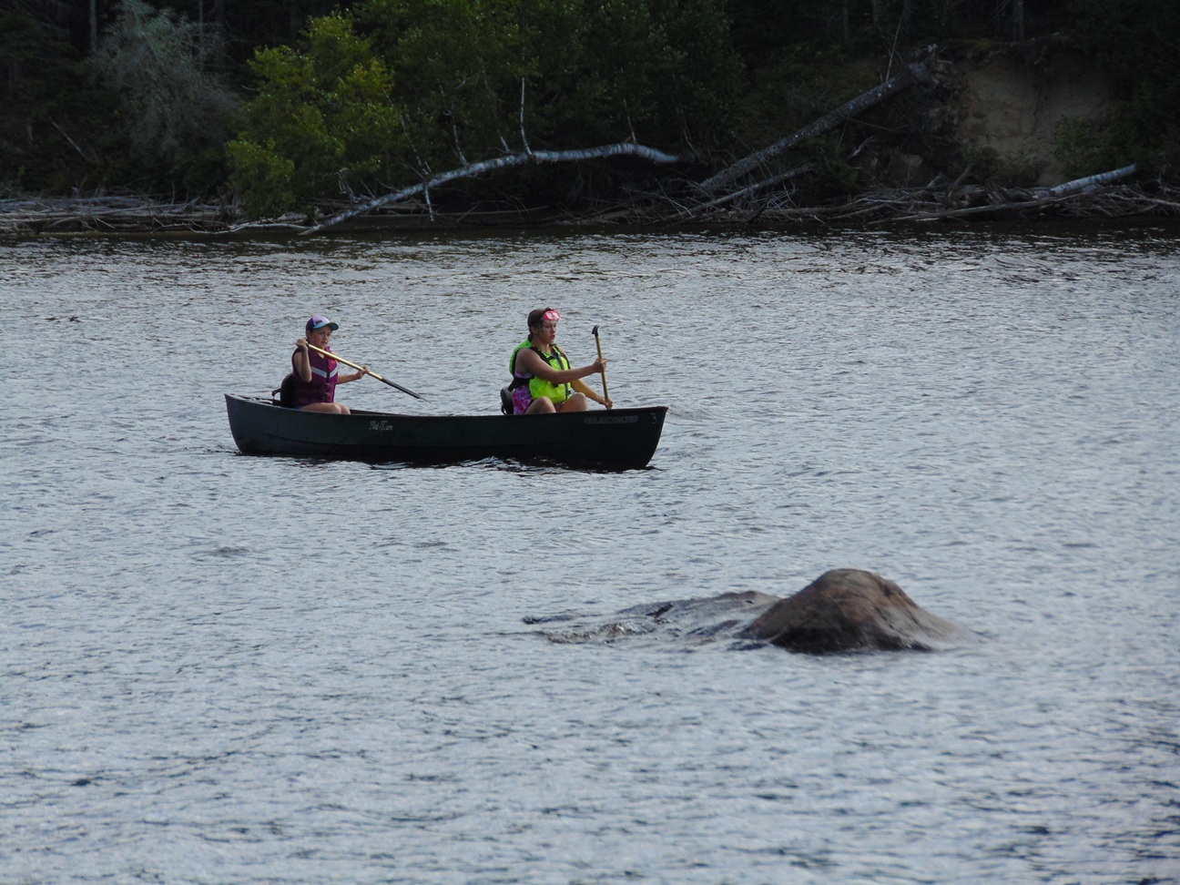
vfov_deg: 4.8
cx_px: 590
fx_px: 10465
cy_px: 442
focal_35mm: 307
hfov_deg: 6.5
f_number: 4.2
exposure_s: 1/640
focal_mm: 55.1
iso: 80
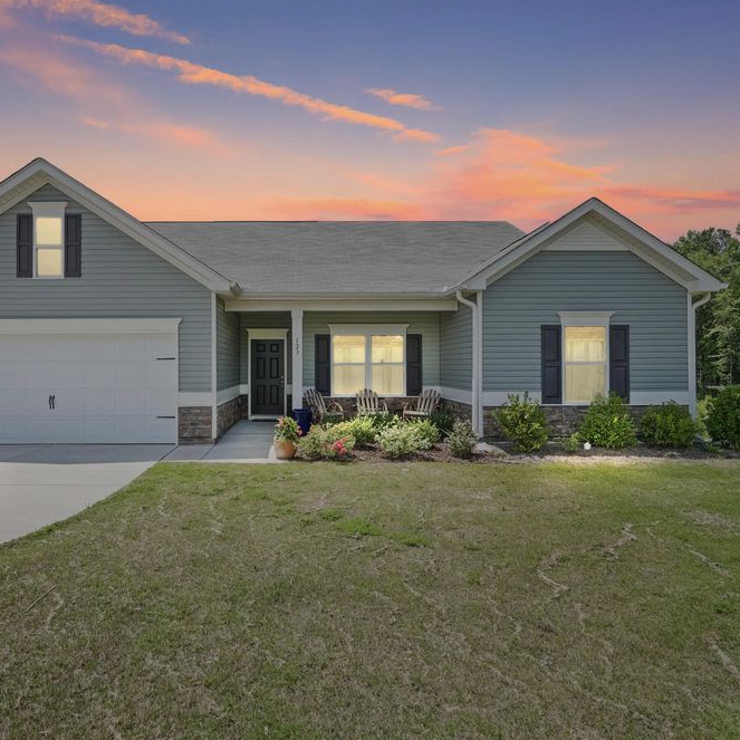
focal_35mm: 21
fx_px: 508
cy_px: 368
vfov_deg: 72.1
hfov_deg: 71.5
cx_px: 300
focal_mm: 16
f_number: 9
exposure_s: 1/250
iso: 640
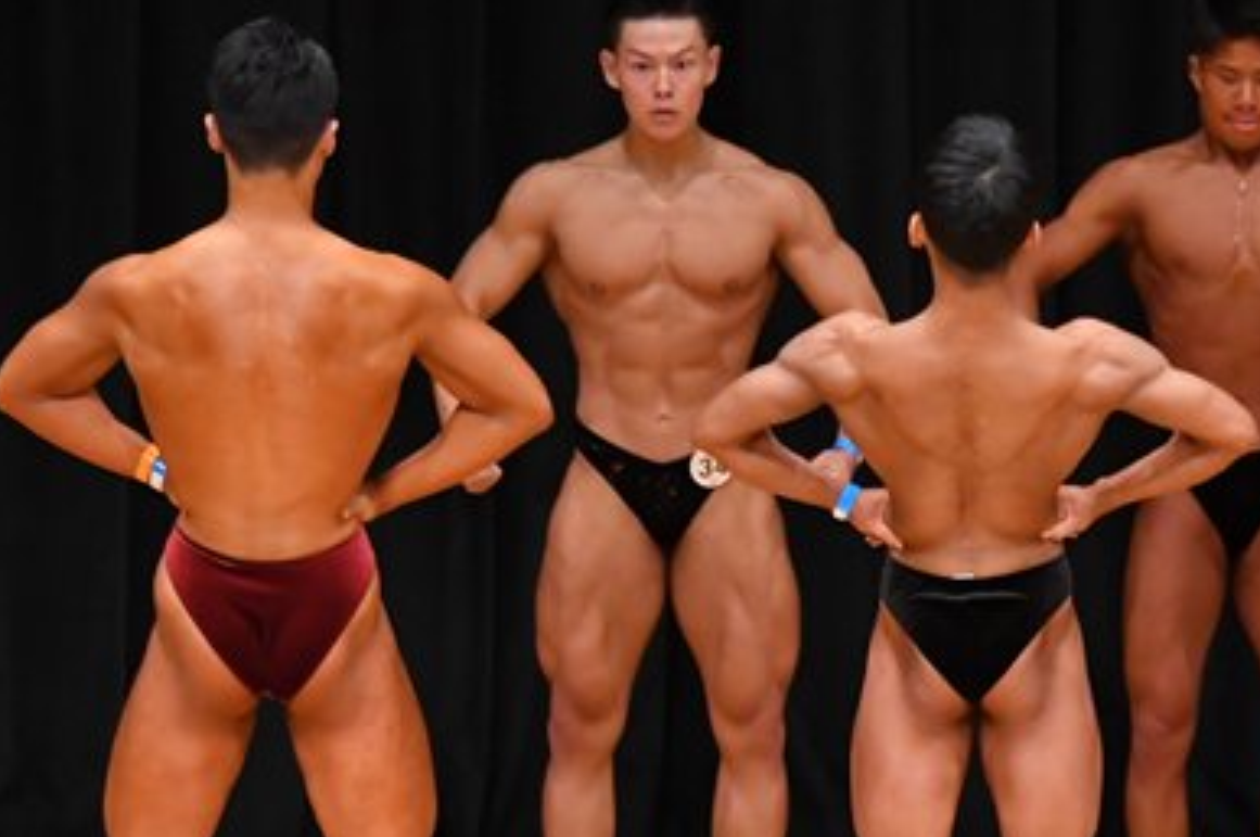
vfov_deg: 3.2
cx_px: 1037
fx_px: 15206
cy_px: 655
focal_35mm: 435
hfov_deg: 4.7
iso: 4000
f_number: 5.6
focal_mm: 145
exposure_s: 1/400
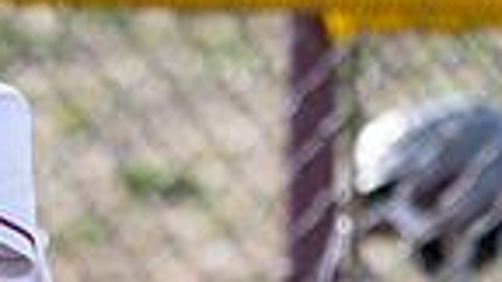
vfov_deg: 0.6
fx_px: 25424
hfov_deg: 1.1
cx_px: -128
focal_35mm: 1910
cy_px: 298
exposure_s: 1/3200
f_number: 2.8
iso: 360
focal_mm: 300
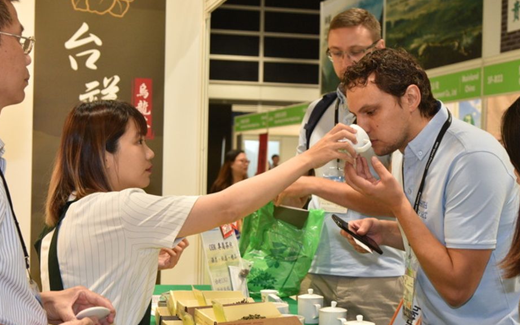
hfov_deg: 29.7
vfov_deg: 18.9
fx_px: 978
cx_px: 307
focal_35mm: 69
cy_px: 167
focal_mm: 52
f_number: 5.6
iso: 1600
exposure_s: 1/60
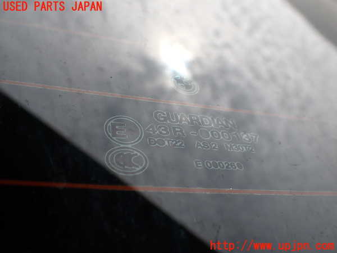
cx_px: 168
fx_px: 292
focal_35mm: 30
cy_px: 126
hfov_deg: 60.0
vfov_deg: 46.8
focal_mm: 5.4
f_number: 9
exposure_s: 1/160
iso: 100
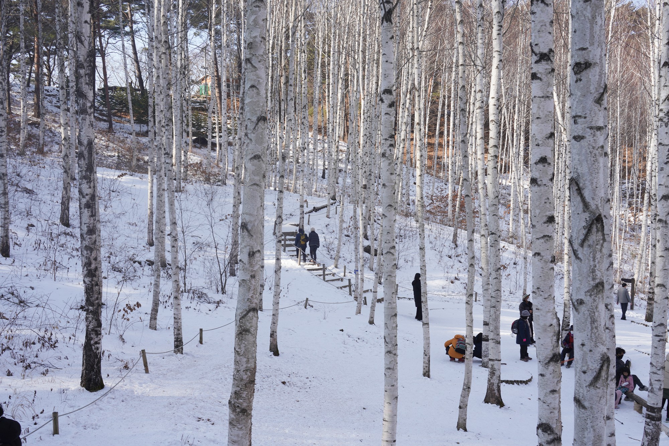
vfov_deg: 31.9
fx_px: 781
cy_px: 223
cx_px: 334
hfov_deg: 46.4
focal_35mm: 42
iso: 200
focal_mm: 42
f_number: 13
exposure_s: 1/100
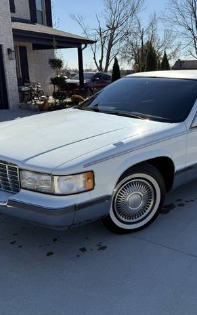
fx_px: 300
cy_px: 161
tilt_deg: -16.3
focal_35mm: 35
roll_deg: +0.6
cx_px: 129
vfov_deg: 55.3
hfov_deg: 36.0
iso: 100
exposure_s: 1/6173
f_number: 1.78
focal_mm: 6.76
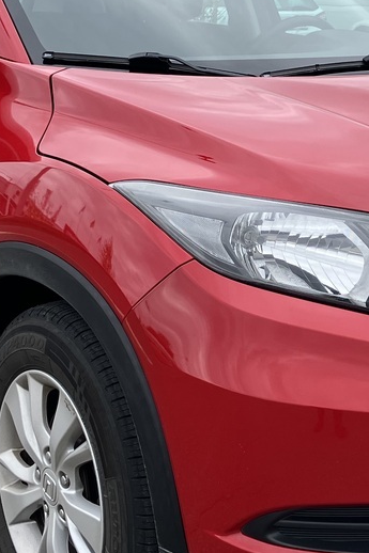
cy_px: 204
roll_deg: -0.3
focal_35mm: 81
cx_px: 292
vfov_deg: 25.0
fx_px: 1246
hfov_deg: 16.7
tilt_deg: -8.9
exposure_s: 1/546
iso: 32
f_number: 1.8
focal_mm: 3.99
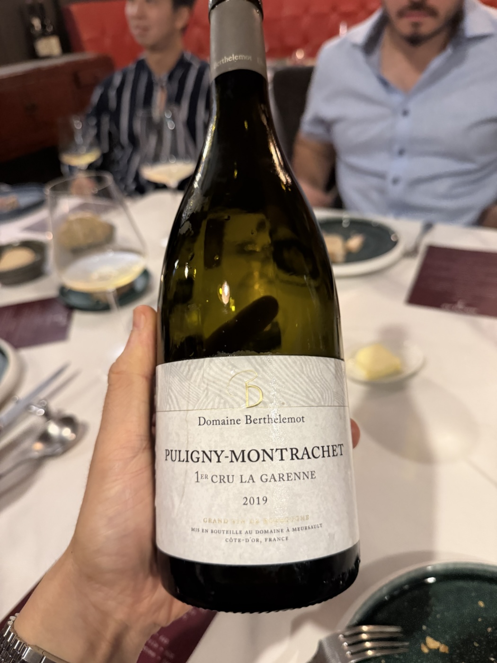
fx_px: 459
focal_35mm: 24
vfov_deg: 71.6
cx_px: 248
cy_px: 332
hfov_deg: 56.8
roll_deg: +6.7
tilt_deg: -33.6
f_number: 1.78
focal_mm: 6.76
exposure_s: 1/33
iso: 640
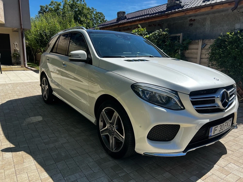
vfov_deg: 53.1
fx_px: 183
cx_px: 122
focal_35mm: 26
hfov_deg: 67.3
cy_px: 91
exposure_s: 1/2632
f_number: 1.5
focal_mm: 5.7
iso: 50
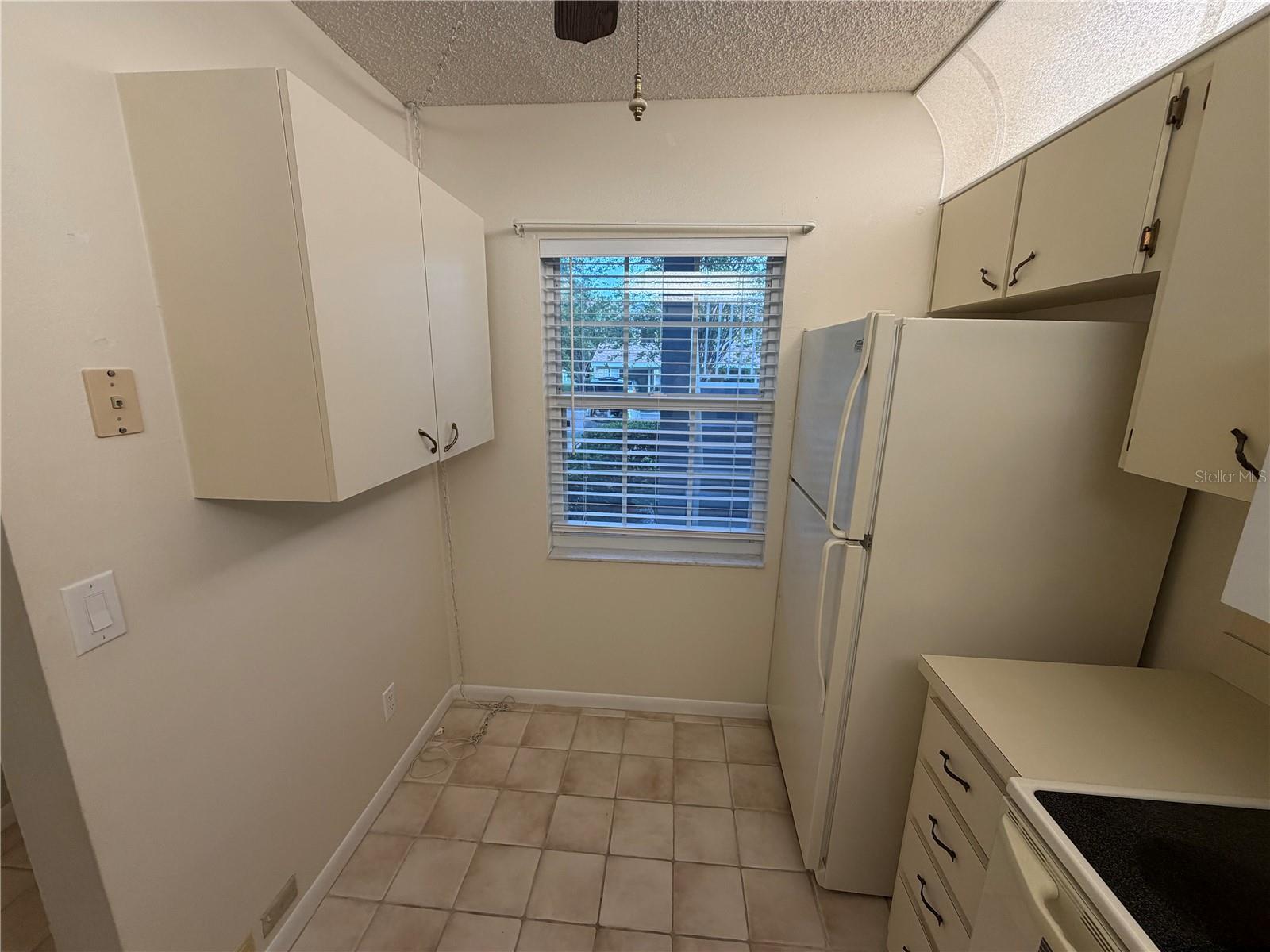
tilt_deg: -12.2
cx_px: 635
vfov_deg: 85.7
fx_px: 514
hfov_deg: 102.1
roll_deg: +0.3
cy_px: 476
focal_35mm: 14
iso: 160
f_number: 2.2
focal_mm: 2.22
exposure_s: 1/120
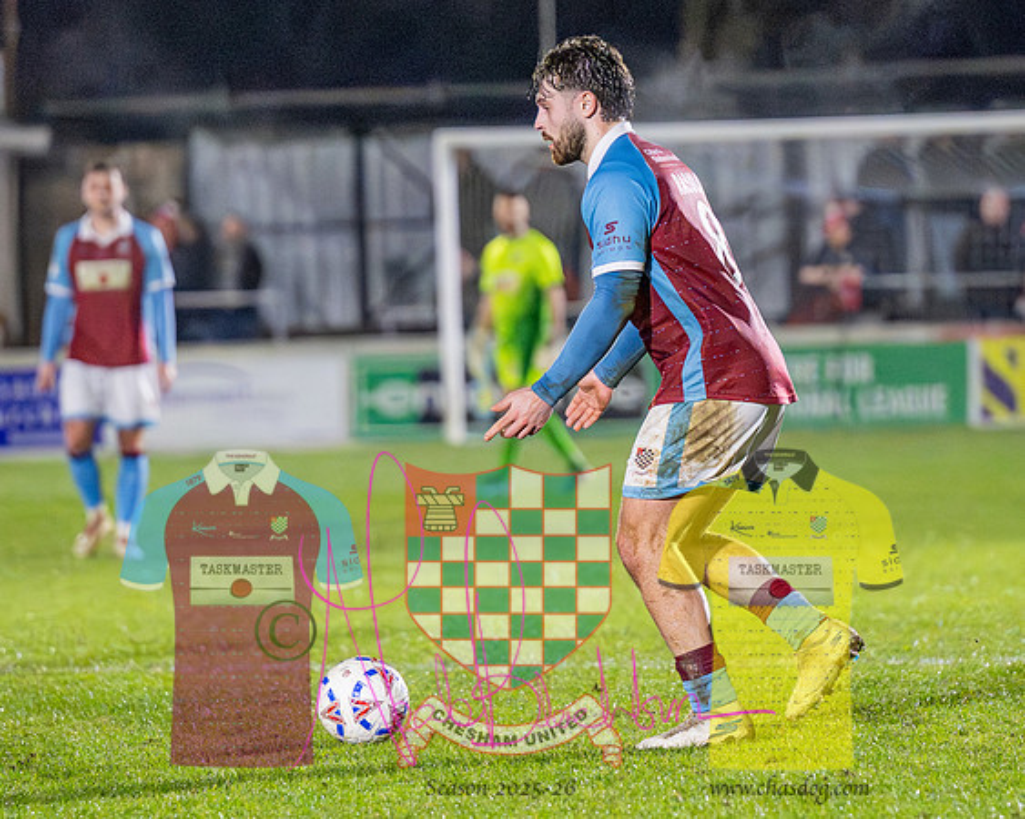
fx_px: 10412
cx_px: 472
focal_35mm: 343
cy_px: 375
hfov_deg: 5.6
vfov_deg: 4.5
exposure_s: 1/1250
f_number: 2.8
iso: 8000
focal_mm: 150
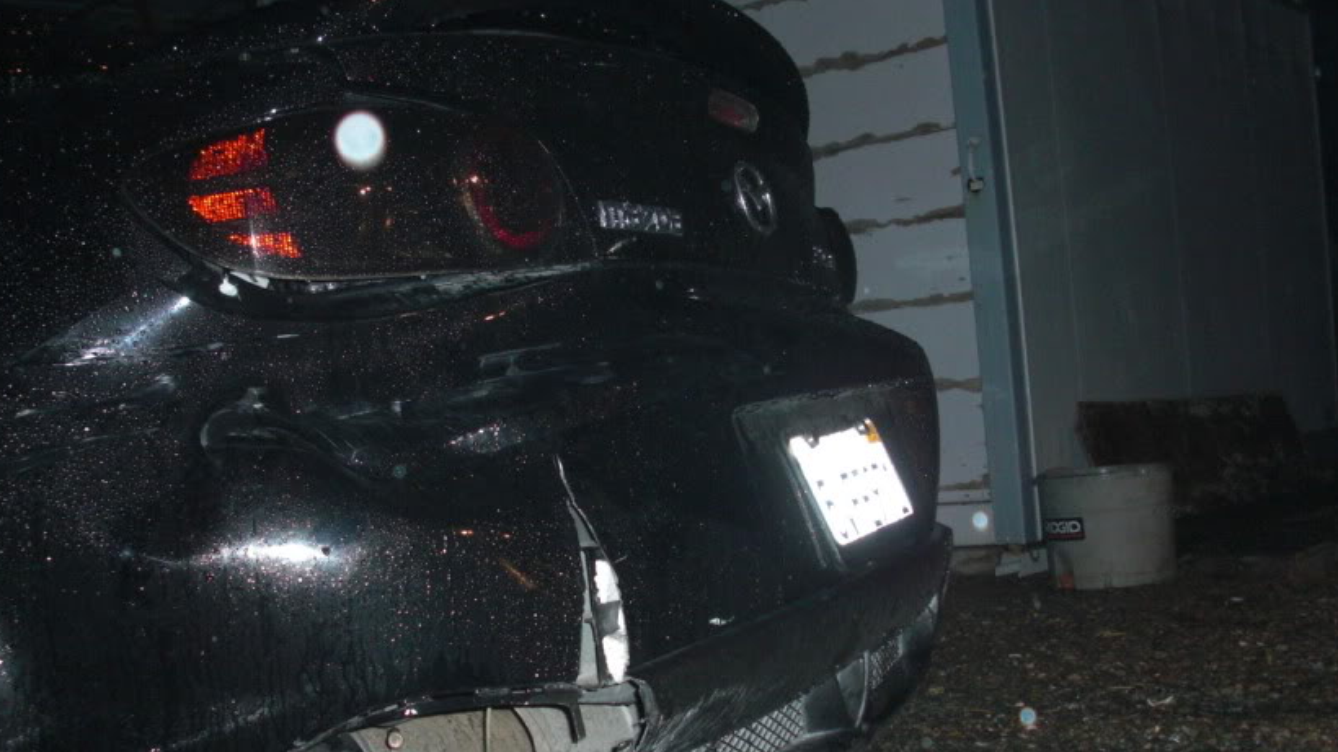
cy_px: 453
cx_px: 525
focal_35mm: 49
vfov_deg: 24.4
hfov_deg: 41.9
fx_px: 1738
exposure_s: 1/60
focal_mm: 6.3
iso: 200
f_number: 2.8
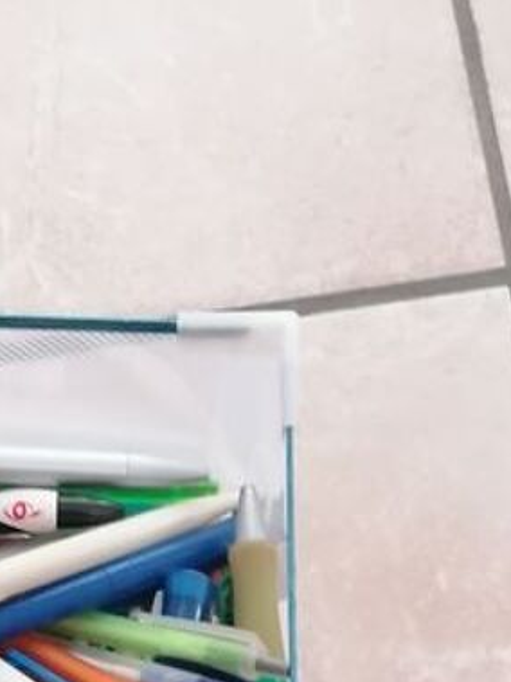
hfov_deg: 15.2
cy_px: 1023
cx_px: -54
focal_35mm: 95
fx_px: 1871
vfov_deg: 18.3
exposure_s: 1/25
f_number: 1.8
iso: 500
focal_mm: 4.75
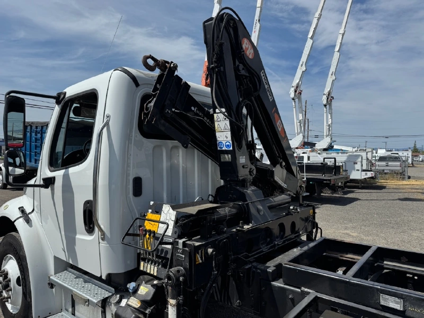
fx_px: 294
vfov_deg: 56.8
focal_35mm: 24
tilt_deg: -1.8
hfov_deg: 71.6
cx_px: 212
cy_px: 159
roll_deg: -1.0
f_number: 1.78
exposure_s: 1/6410
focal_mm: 6.76
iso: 80
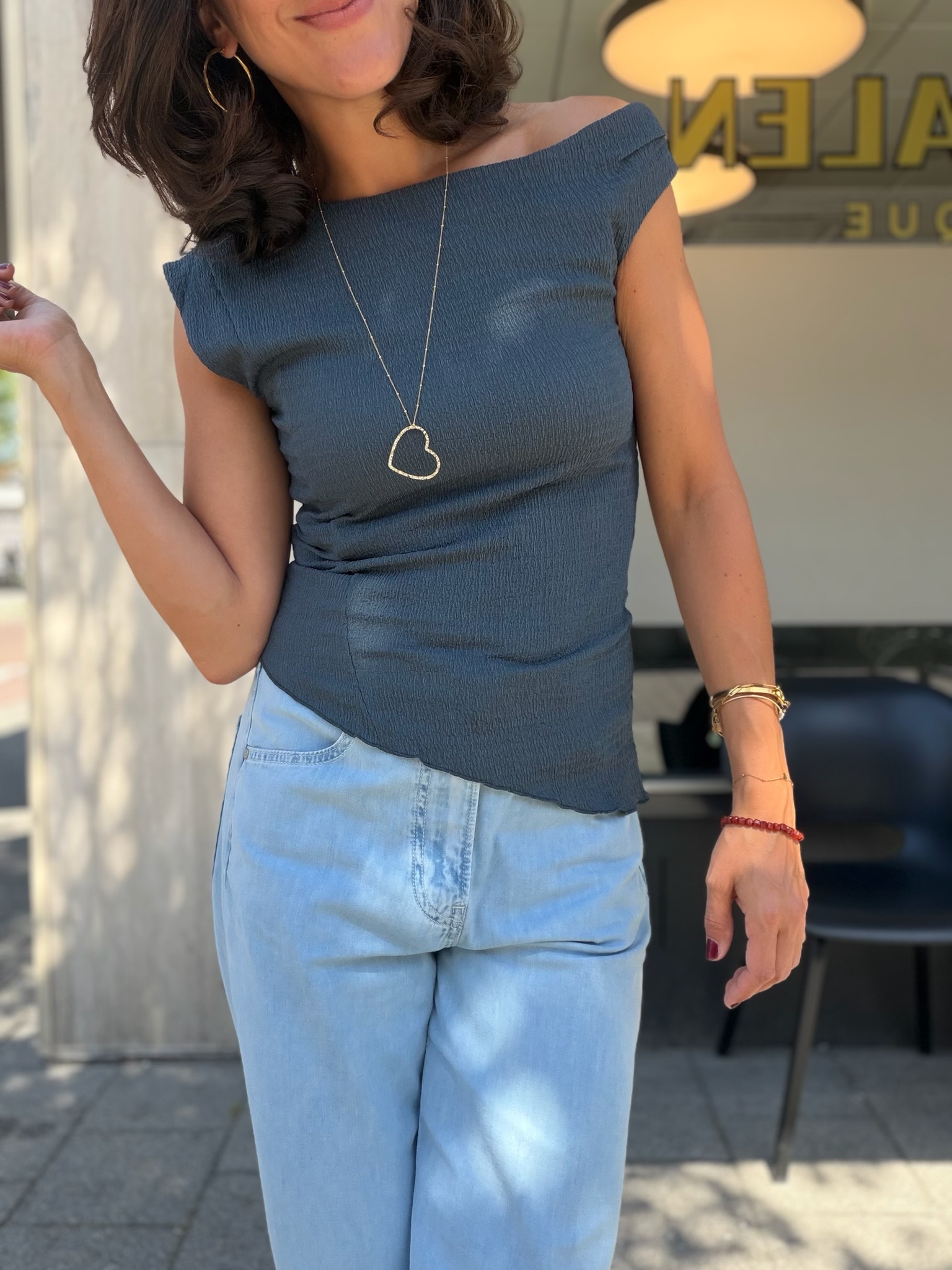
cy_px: 635
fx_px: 1100
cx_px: 476
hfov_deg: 46.8
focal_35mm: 30
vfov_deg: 60.0
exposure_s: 1/243
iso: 25
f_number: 1.9
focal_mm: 2.71
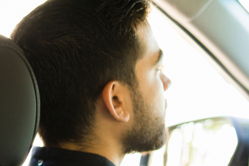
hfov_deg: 11.6
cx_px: -247
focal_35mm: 160
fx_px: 1107
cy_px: 302
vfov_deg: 8.3
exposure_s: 1/160
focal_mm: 35
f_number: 1.8
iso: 320
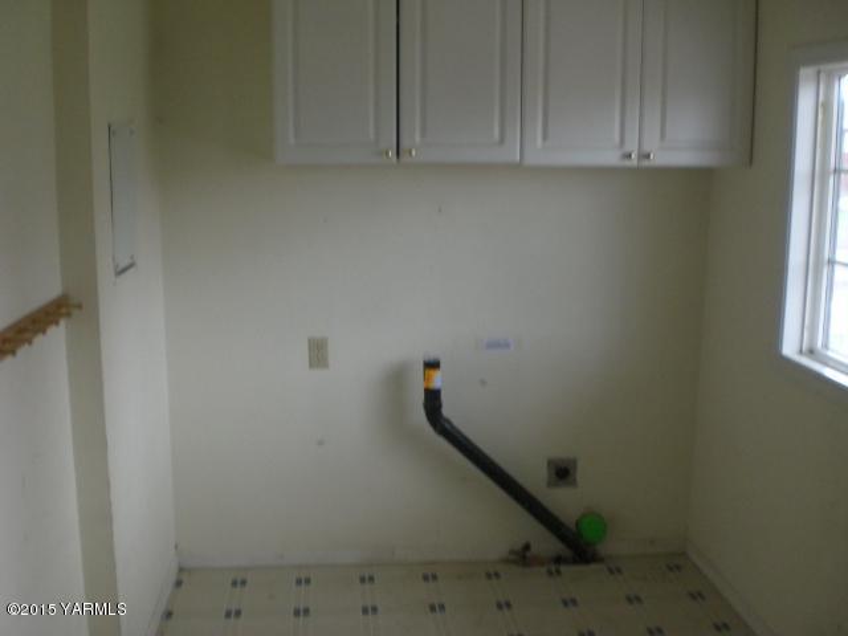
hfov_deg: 49.0
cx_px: 424
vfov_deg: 37.7
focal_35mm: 38
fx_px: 931
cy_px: 318
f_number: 3.1
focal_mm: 6.3
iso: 200
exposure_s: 1/80
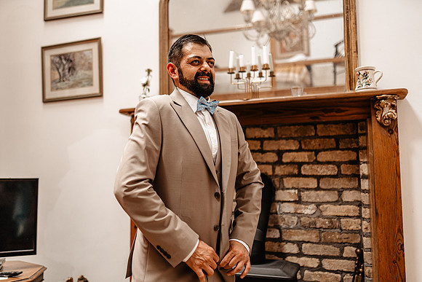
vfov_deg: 37.9
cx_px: 211
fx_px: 410
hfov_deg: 54.4
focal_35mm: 35
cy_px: 141
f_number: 1.4
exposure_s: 1/200
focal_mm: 35
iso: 250
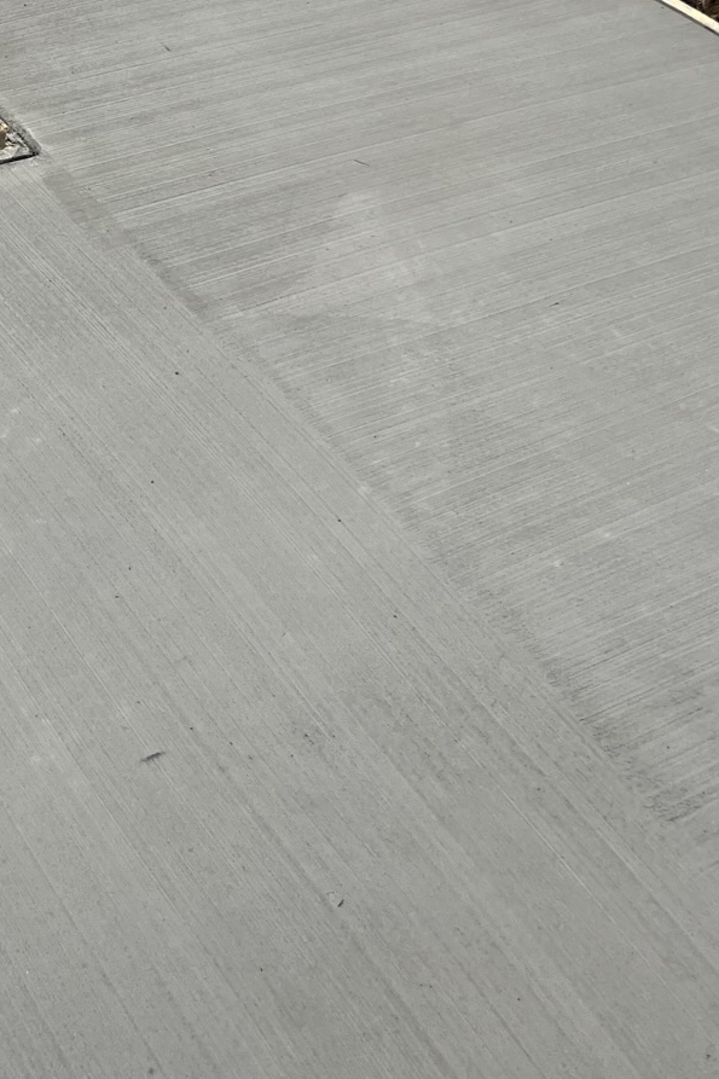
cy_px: -37
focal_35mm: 62
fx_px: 1858
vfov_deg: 29.8
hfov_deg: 21.5
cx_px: 92
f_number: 1.5
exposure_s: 1/873
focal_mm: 5.7
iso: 50
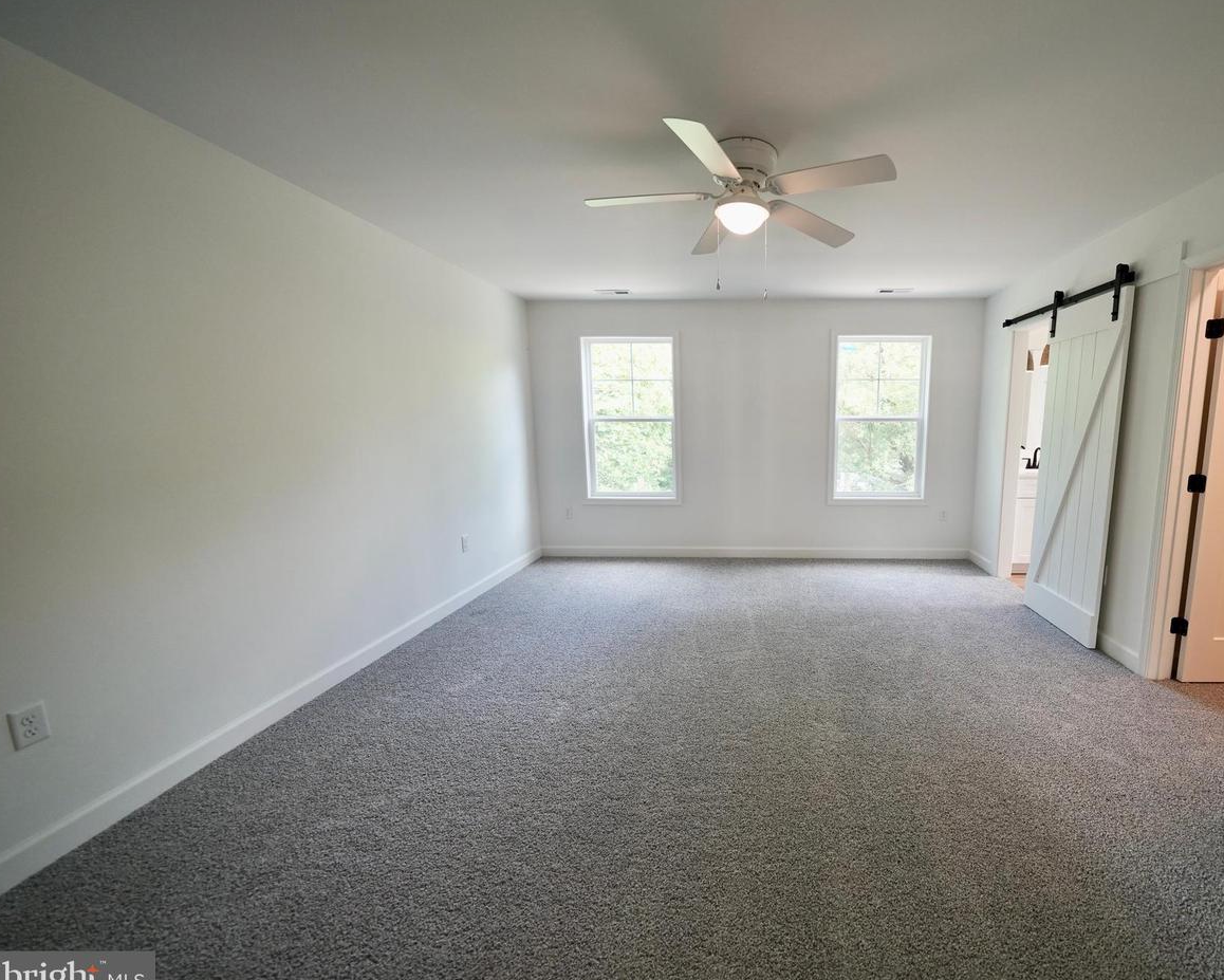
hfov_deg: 98.9
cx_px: 752
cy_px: 498
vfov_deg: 88.0
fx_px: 507
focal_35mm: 14
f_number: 4
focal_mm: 12
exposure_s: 1/160
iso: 800
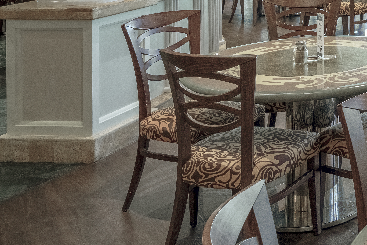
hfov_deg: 23.4
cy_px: -85
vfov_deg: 18.0
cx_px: 546
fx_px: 714
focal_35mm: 70
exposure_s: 1/15
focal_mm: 23
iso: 200
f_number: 11
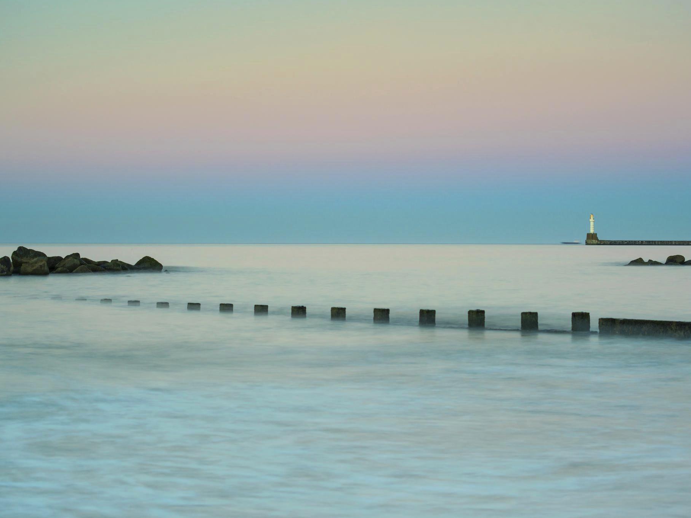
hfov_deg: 25.7
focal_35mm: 76
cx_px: 359
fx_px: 1517
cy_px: 258
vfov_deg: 19.4
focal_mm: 70
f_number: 6.3
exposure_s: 5
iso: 200
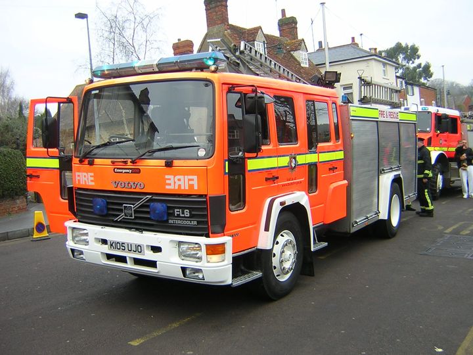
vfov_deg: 39.7
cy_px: 178
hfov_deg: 51.4
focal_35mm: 36
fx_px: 492
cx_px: 236
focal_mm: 4.7
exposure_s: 1/108
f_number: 2.6
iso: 100
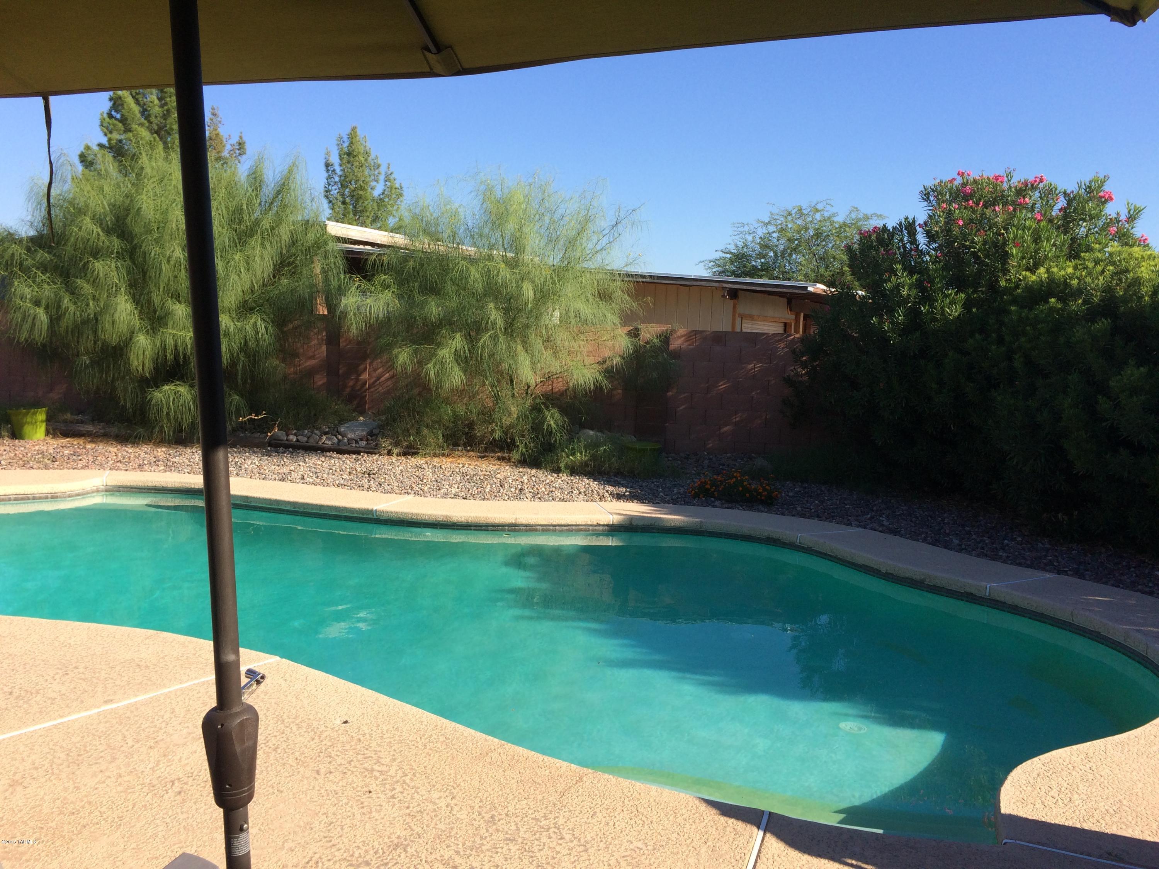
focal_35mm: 29
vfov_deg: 48.2
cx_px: 580
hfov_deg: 61.7
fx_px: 971
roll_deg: -2.4
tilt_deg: -7.1
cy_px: 434
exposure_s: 1/1466
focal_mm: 4.15
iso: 32
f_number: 2.2
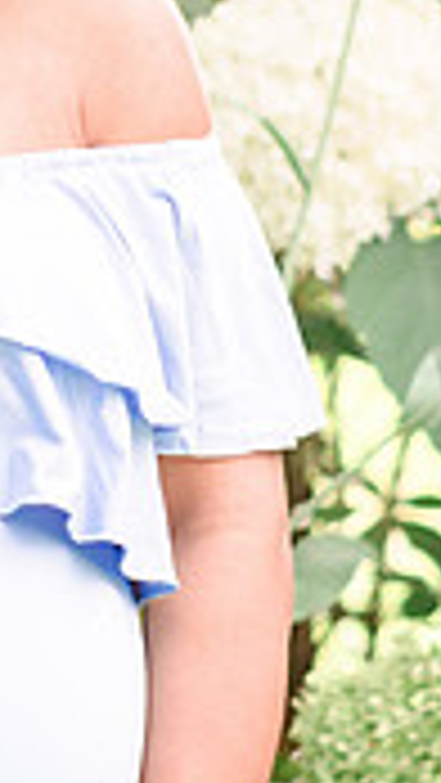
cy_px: 171
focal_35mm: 203
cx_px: -166
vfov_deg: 10.6
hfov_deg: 5.9
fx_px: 4216
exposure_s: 1/400
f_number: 2.5
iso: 160
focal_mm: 50
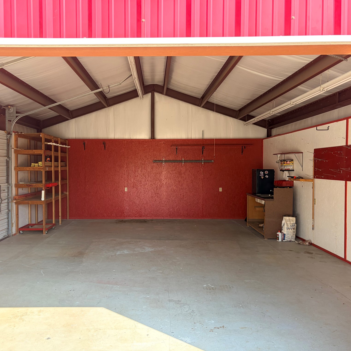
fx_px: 356
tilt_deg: -0.7
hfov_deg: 52.4
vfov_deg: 52.5
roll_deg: -0.2
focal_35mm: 31
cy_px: 174
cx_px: 155
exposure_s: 1/240
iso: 40
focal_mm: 5.96
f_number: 1.6
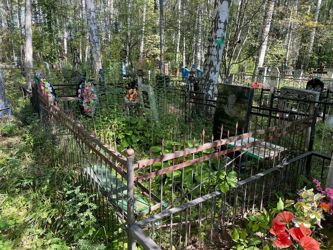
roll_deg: -1.7
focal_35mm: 26
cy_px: 125
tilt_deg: -11.3
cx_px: 166
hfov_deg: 67.3
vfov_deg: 53.1
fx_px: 250
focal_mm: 4.2
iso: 32
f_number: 1.6
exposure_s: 1/193
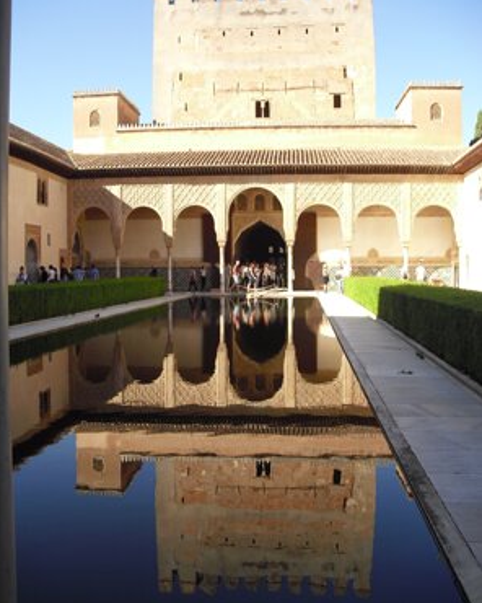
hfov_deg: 39.2
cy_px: 287
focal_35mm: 38
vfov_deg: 47.9
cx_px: 239
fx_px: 678
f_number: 7.8
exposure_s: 1/80
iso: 100
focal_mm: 6.3
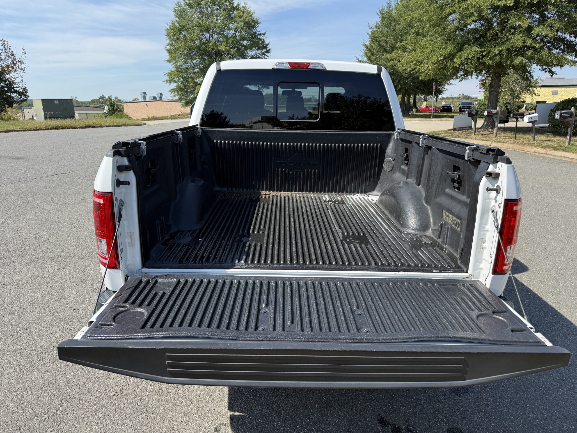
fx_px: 400
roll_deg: -1.1
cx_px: 288
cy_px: 216
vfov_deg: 56.8
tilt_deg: -13.2
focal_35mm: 24
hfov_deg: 71.6
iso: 80
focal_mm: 6.76
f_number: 1.78
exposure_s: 1/2232
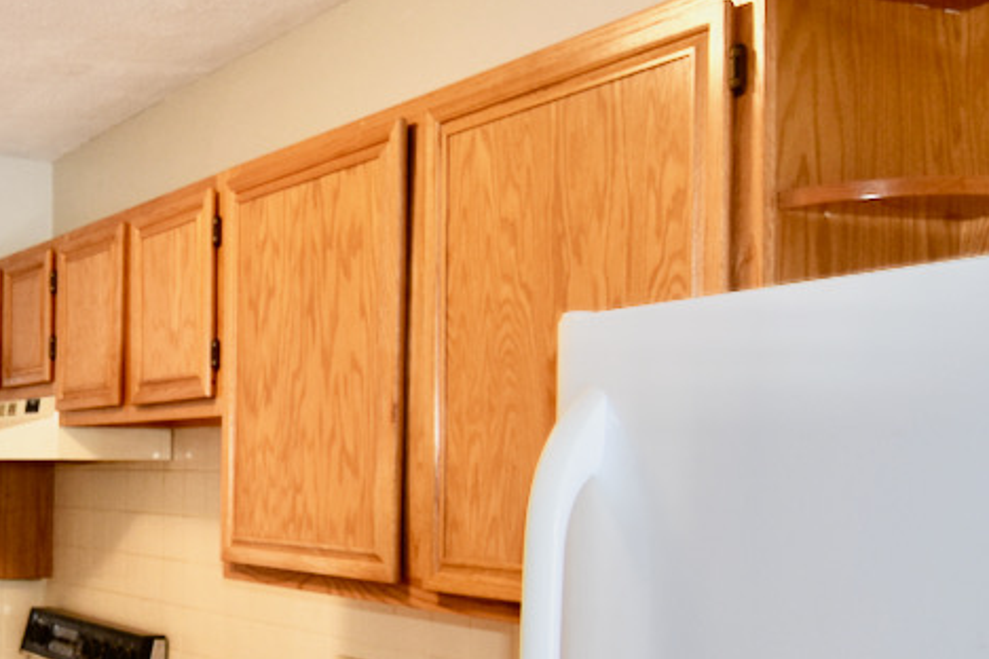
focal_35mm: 53
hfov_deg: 34.4
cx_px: 30
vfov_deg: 25.1
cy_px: 469
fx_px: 1466
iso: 400
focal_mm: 13
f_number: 2.8
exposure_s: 1/100
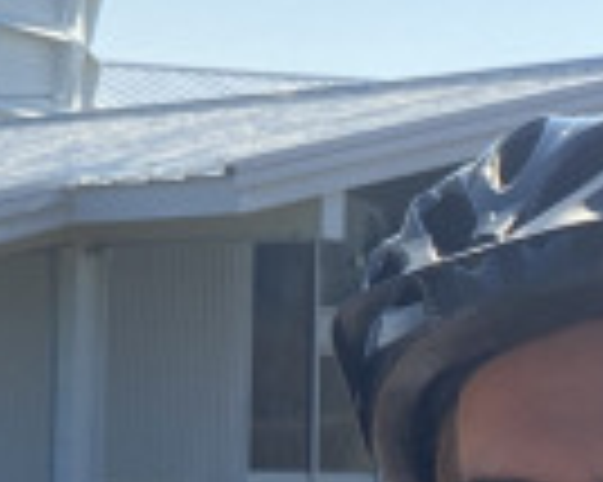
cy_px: 50
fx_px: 2390
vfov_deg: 11.4
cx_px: -99
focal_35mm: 134
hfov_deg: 14.0
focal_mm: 2.71
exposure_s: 1/487
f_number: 2.2
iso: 25
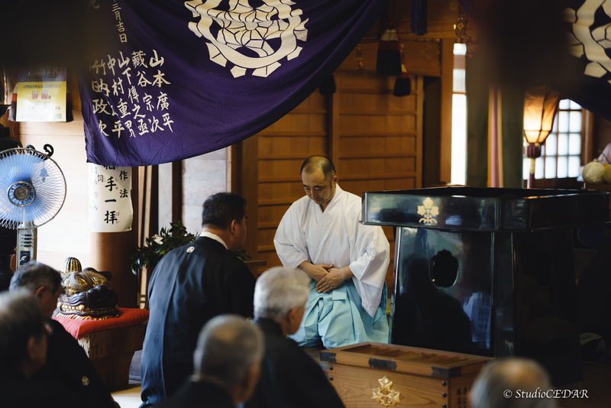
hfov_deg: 23.9
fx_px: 1443
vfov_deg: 16.1
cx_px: 306
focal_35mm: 85
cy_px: 204
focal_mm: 85
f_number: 1.4
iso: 400
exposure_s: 1/100
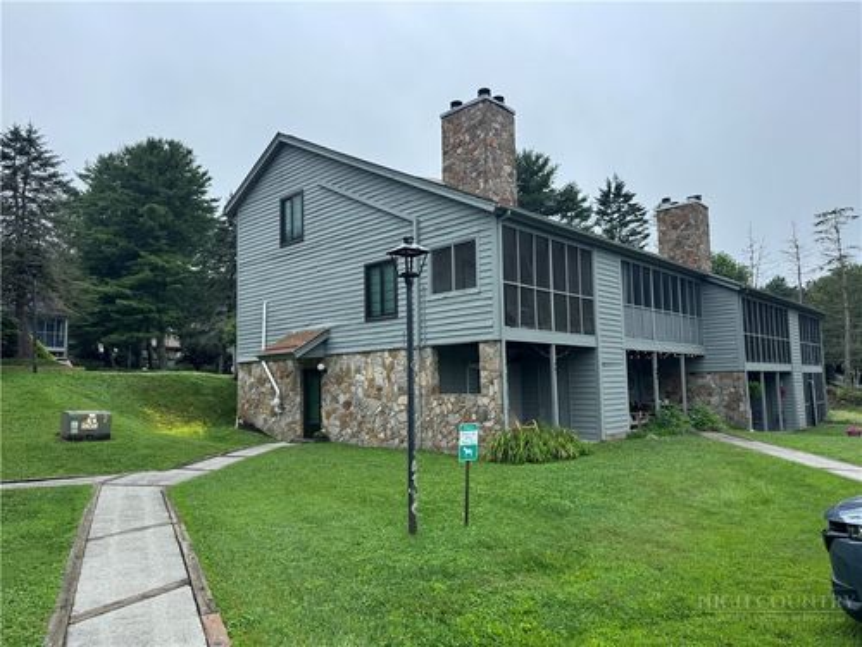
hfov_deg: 71.6
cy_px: 324
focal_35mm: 24
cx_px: 431
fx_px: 598
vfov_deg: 56.8
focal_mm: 6.76
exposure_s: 1/1488
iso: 80
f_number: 1.78
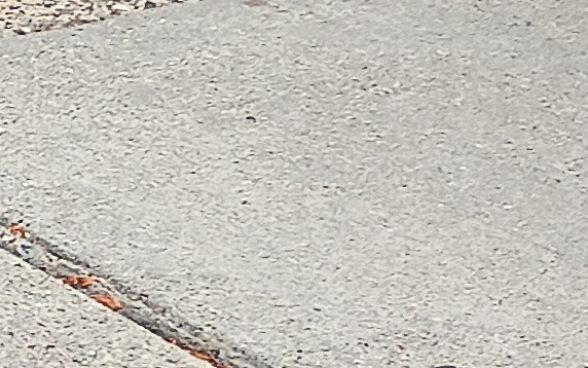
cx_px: -731
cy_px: -59
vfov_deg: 5.9
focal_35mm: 220
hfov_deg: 8.8
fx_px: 3527
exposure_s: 1/120
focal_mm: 4.27
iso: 104
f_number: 1.8
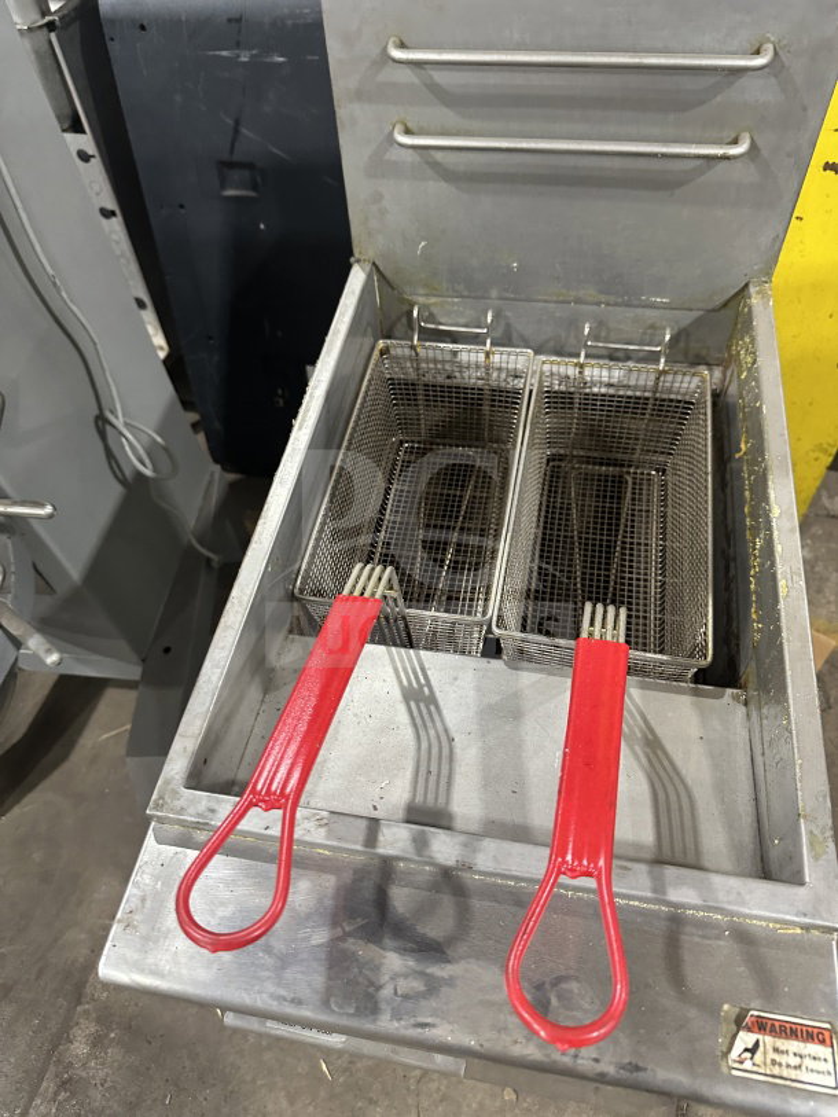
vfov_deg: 71.6
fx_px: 774
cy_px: 558
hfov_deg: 56.8
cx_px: 419
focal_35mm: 24
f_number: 1.78
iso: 400
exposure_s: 1/60
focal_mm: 6.86
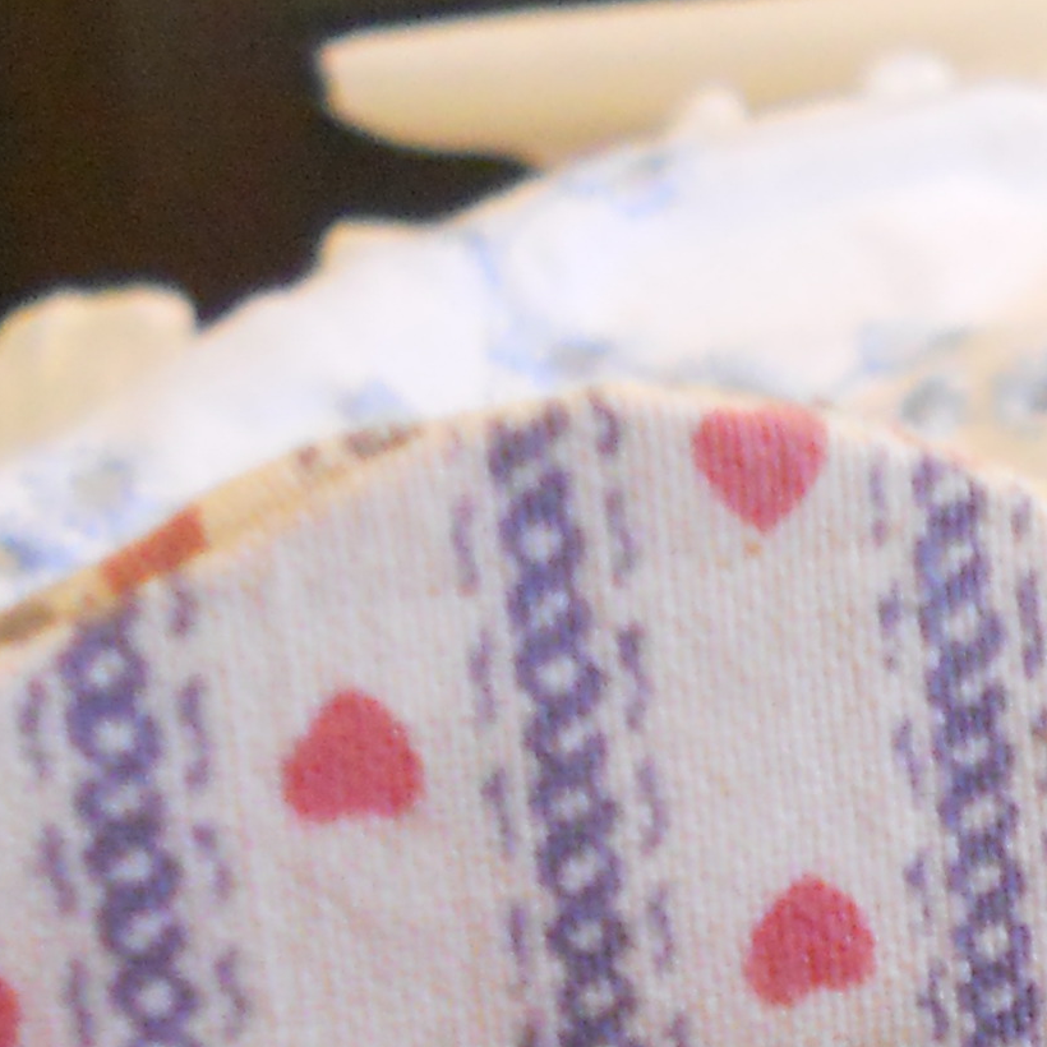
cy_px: 1759
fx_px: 4722
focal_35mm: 138
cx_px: 1844
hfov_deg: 11.8
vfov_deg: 11.9
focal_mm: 5.8
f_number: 3.5
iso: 400
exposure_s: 1/30
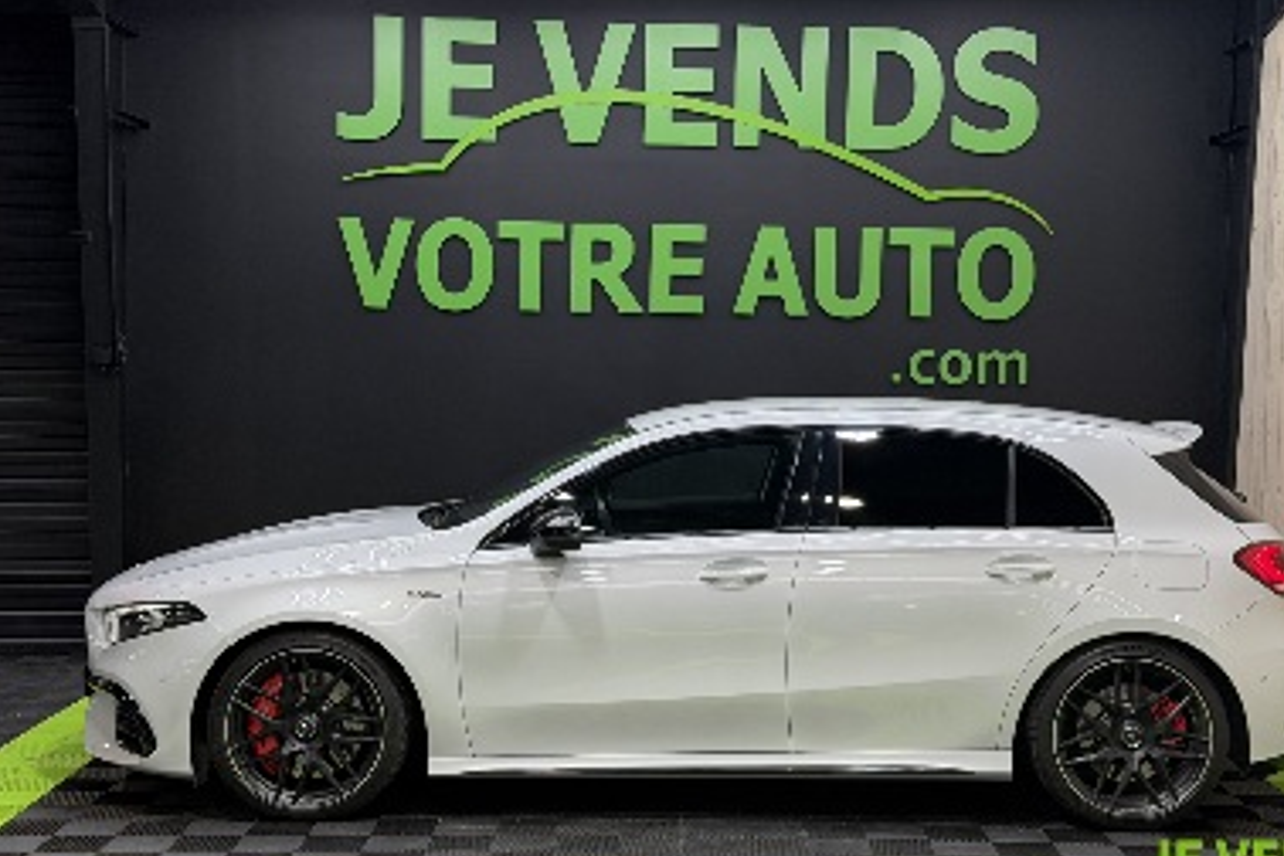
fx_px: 1962
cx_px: 703
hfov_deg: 36.2
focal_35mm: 55
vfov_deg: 24.6
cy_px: 438
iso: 50
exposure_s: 1/122
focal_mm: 6.76
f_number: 1.78
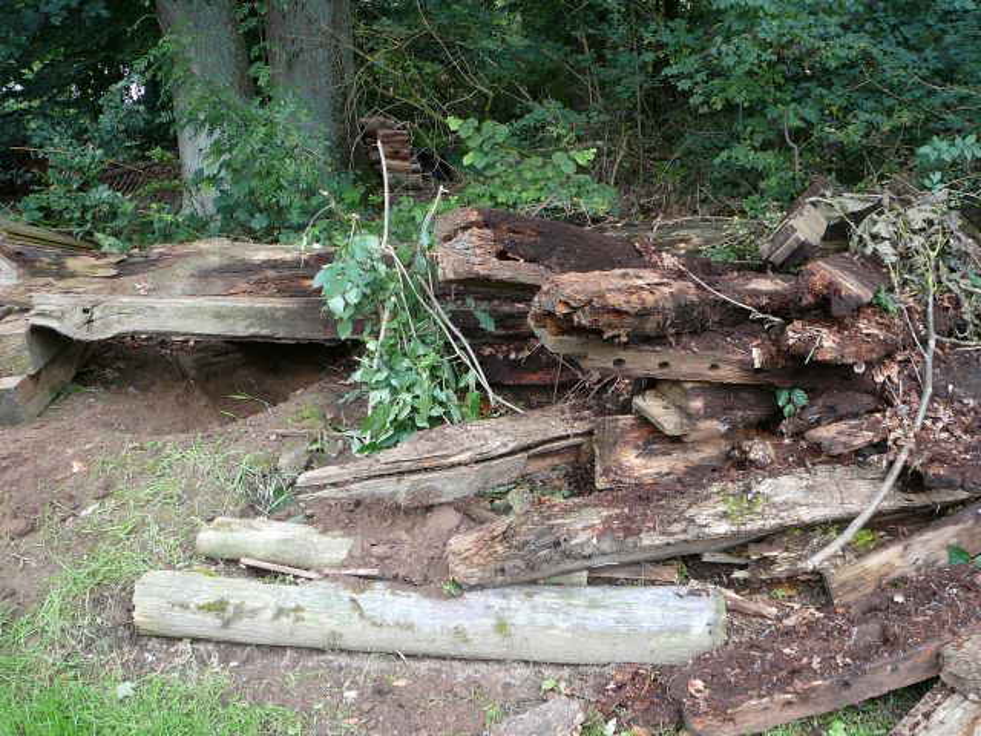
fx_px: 992
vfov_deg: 40.7
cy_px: 368
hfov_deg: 52.6
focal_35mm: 35
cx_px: 490
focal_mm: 5.2
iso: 80
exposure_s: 1/60
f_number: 2.8
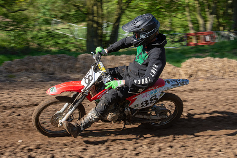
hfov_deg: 34.0
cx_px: 108
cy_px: 72
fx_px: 388
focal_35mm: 59
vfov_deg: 23.0
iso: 200
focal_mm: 34
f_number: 8
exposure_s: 1/320
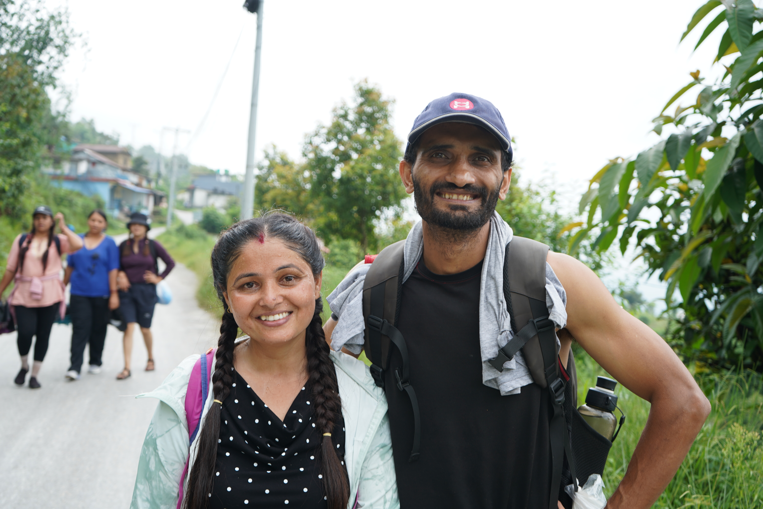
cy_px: 254
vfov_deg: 31.9
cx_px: 382
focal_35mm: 42
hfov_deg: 46.4
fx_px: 890
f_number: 5.6
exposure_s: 1/80
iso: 100
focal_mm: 42
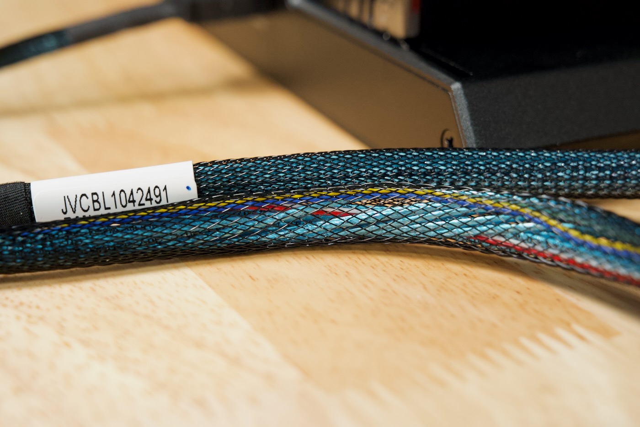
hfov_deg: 28.8
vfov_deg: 19.5
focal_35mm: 70
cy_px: 214
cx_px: 320
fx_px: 1245
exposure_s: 1/60
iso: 6400
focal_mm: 70
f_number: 8
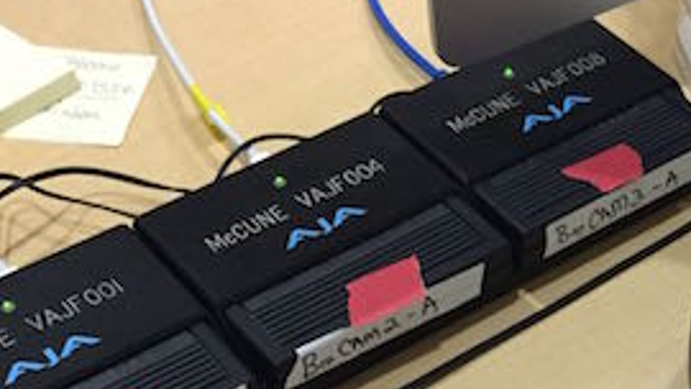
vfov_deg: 15.0
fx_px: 1374
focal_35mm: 75
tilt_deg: -54.7
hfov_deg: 27.5
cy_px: 576
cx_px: 573
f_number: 2.2
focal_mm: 4.15
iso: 250
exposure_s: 1/30
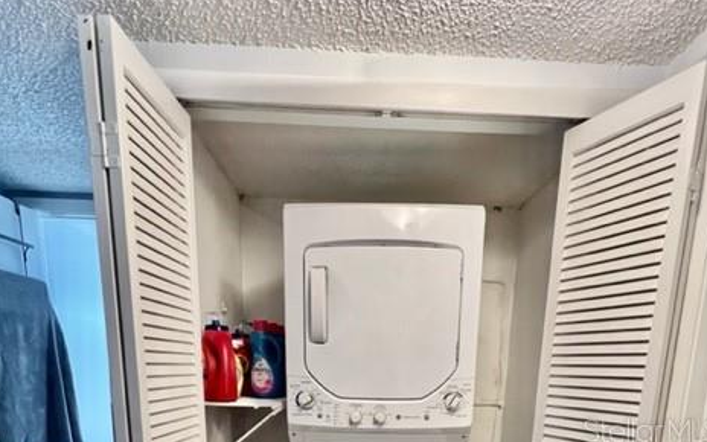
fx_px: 366
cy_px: 430
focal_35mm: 19
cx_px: 361
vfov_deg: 51.5
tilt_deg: -8.7
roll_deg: -1.7
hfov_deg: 88.0
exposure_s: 1/60
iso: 500
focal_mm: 1.57
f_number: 1.8
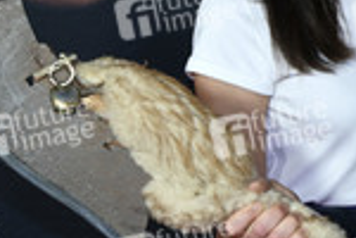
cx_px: 445
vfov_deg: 7.8
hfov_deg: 11.4
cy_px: 71
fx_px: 1750
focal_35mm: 177
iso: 1000
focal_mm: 59
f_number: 6
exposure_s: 1/100
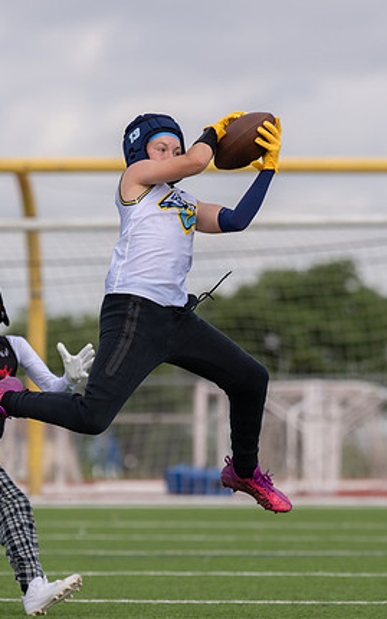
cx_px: 184
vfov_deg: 6.2
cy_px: 376
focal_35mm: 341
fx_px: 5751
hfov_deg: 3.9
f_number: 2.8
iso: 100
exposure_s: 1/1600
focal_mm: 154
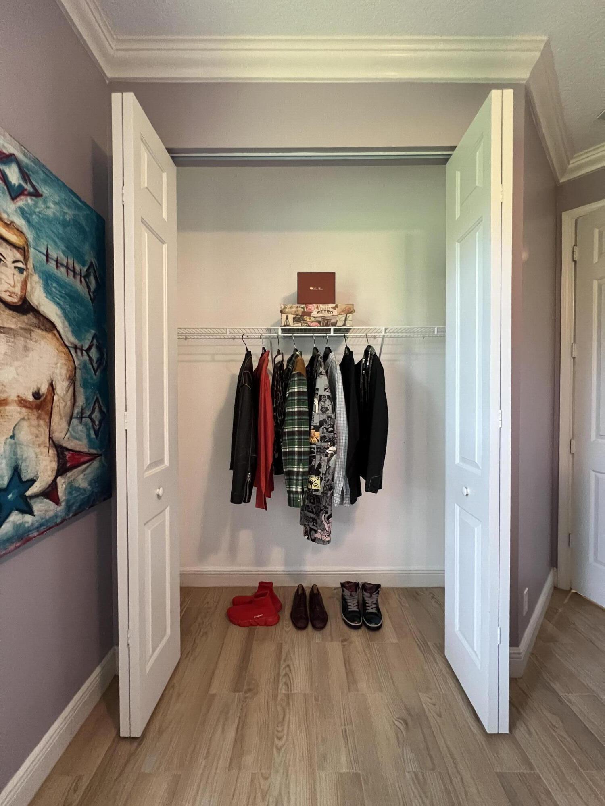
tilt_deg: -1.3
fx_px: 303
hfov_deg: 89.9
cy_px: 403
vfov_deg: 106.2
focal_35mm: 13
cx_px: 302
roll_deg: +0.2
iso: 640
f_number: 1.8
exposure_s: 1/60
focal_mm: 1.57
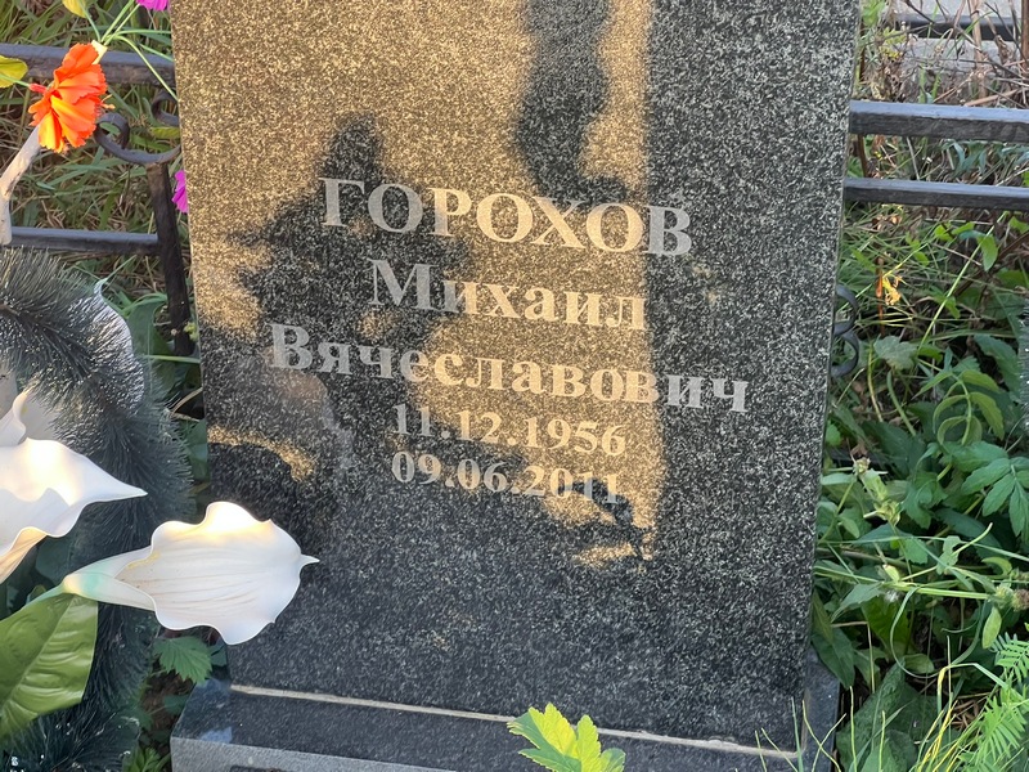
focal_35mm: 77
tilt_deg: -32.0
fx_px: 2289
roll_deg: +2.1
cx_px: 514
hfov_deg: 25.3
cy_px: 386
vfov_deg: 19.1
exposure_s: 1/99
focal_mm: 9
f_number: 2.8
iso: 125
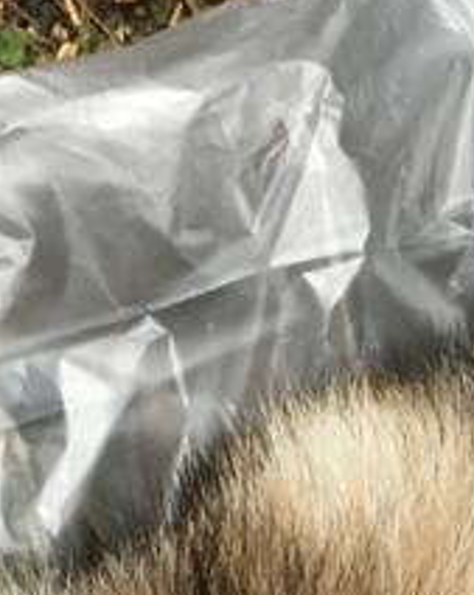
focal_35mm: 137
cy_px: 839
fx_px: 2408
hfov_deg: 11.1
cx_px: 558
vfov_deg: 13.4
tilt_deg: -68.6
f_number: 2.2
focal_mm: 4.15
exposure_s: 1/30
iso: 125
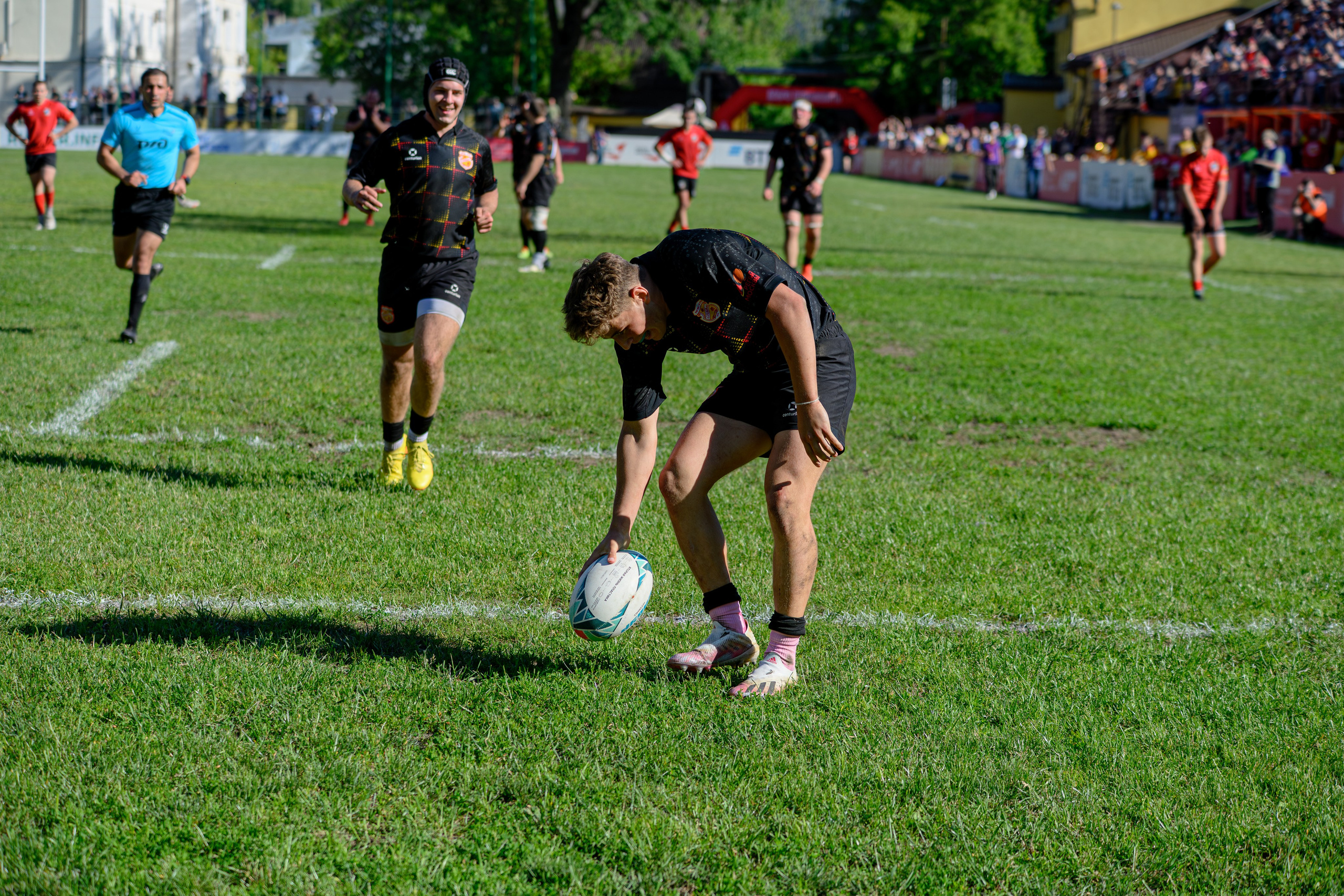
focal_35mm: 82
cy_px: 448
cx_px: 672
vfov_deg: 16.7
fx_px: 3061
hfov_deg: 24.8
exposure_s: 1/4000
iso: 320
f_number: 4
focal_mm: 82
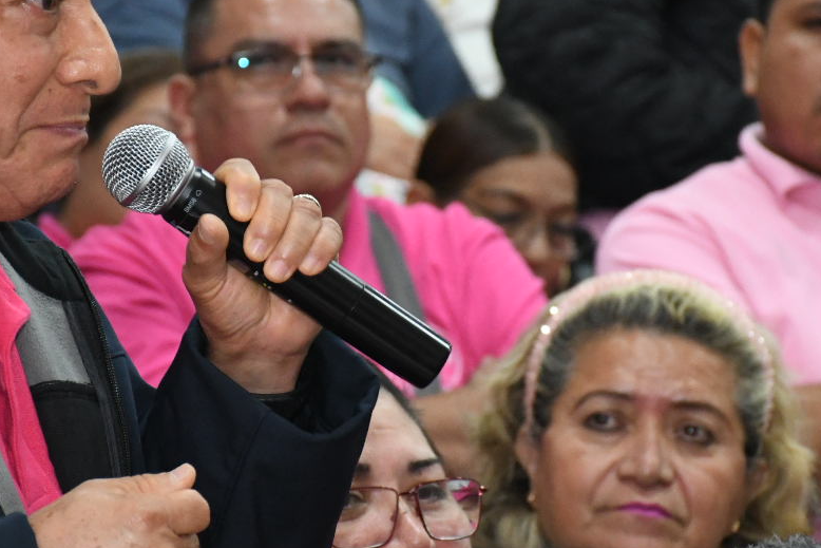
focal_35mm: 327
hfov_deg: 6.3
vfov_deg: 4.2
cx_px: 429
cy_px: 269
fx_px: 7458
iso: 4000
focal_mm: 105
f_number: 5.6
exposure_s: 1/100
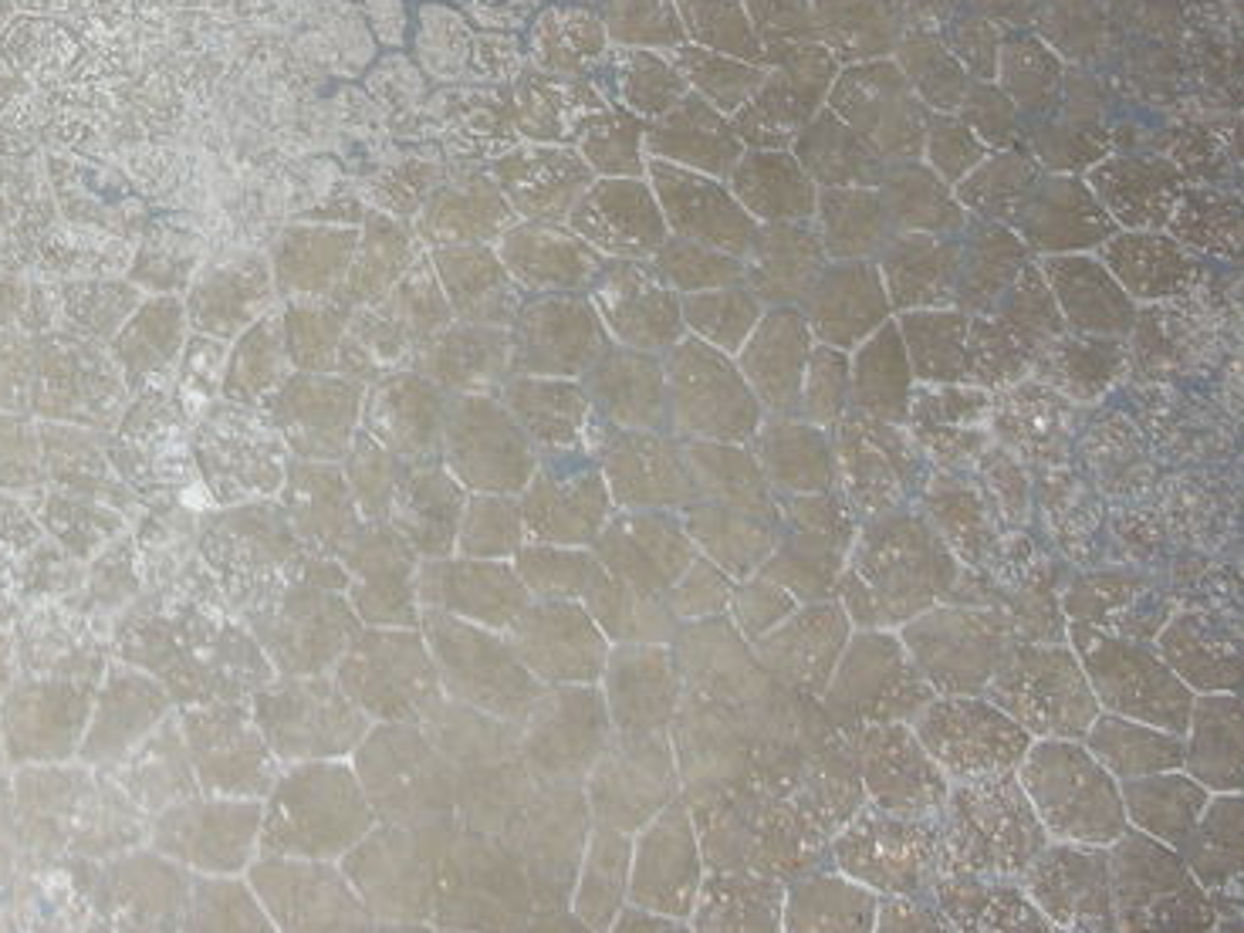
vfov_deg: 14.8
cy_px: -308
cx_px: -325
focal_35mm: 95
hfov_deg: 19.2
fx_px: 3414
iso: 104
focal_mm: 5.8
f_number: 3
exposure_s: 1/60.1
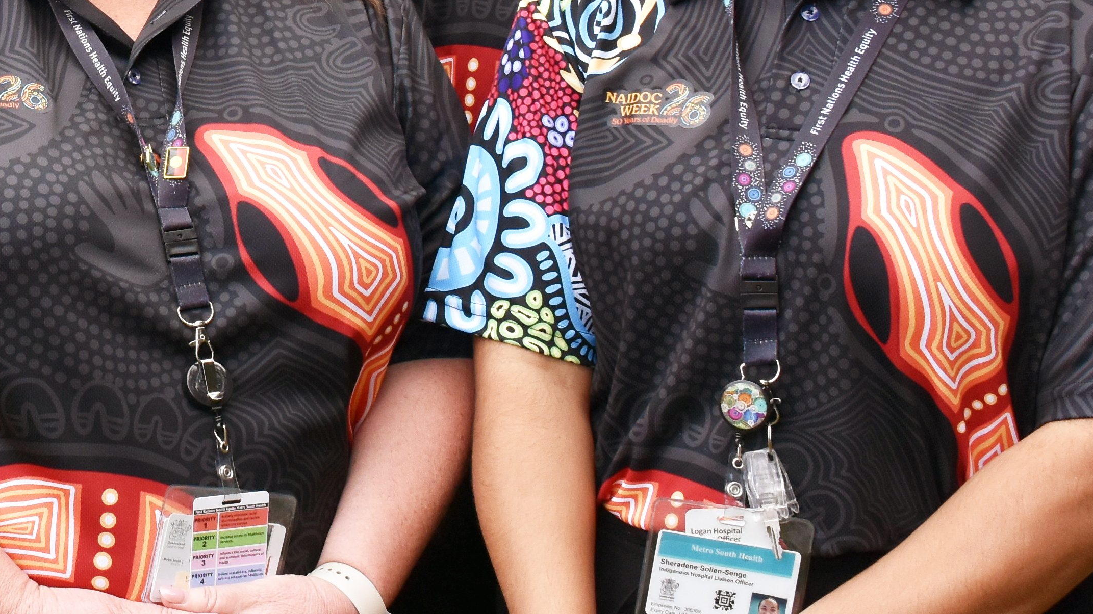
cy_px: -148
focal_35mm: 88
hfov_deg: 23.0
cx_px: -43
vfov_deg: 13.3
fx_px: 2550
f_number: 8
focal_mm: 20
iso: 720
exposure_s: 1/500
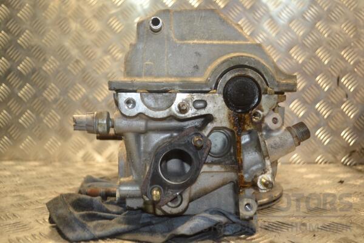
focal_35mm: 36
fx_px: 364
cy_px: 122
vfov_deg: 36.9
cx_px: 182
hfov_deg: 53.1
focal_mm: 24
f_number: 4
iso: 320
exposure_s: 1/60
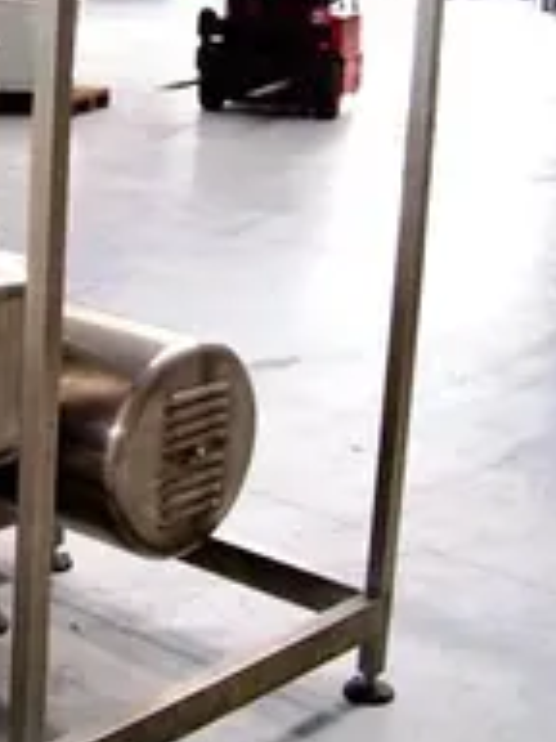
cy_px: 139
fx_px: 1521
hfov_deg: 20.1
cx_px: 0
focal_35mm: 71
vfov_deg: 26.8
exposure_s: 1/60
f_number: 2.7
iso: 80
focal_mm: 5.6
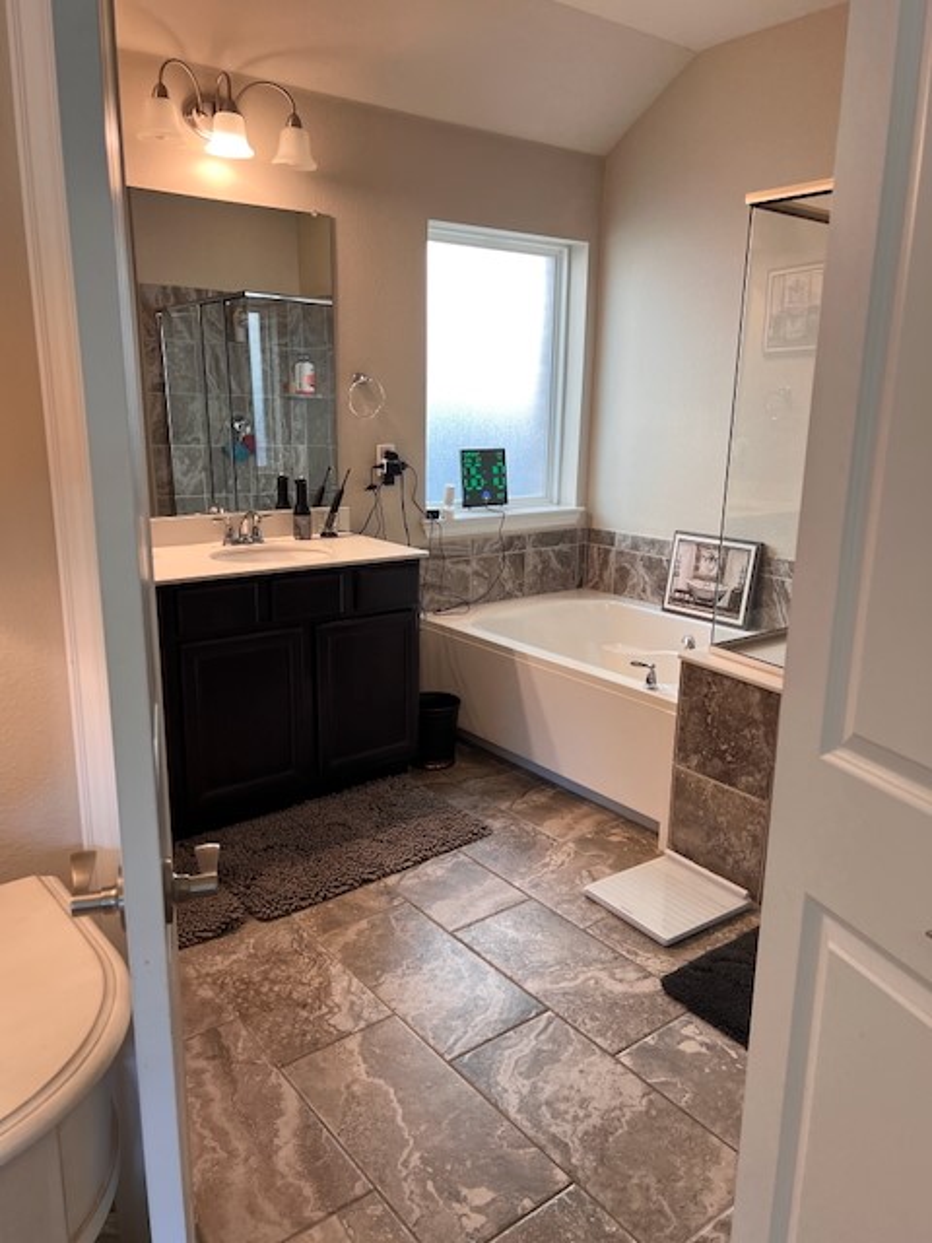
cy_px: 622
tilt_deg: -11.6
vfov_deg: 67.3
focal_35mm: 26
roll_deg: -1.4
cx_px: 466
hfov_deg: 53.1
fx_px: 933
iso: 80
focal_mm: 5.7
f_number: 1.5
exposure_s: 1/120
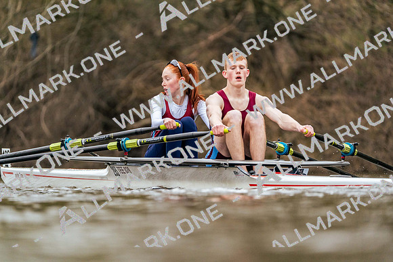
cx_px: 196
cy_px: 131
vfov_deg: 2.3
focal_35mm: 600
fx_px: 6551
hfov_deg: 3.4
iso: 4000
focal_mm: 600
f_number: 6.3
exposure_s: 1/2000
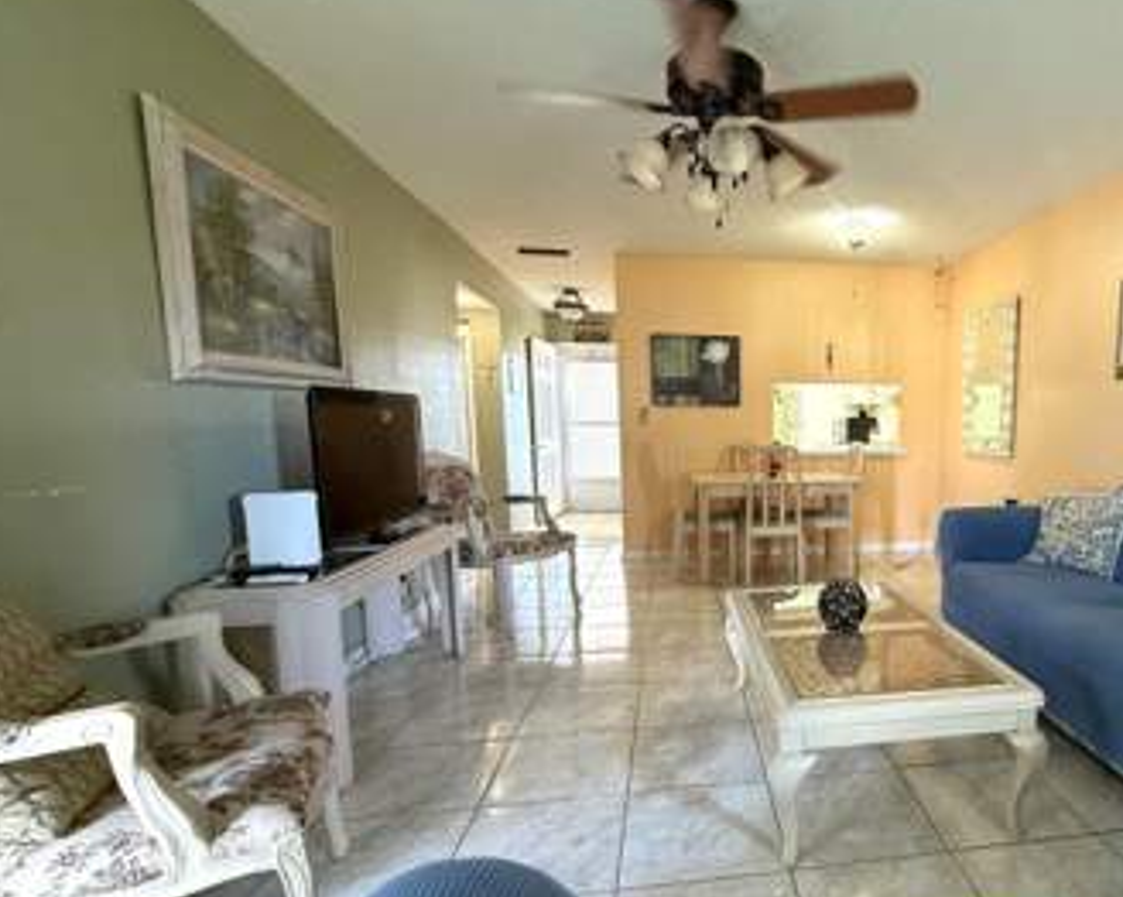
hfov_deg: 76.3
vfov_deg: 67.7
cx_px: 798
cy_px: 512
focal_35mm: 20
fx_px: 664
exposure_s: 1/60
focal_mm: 2.22
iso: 500
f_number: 2.2
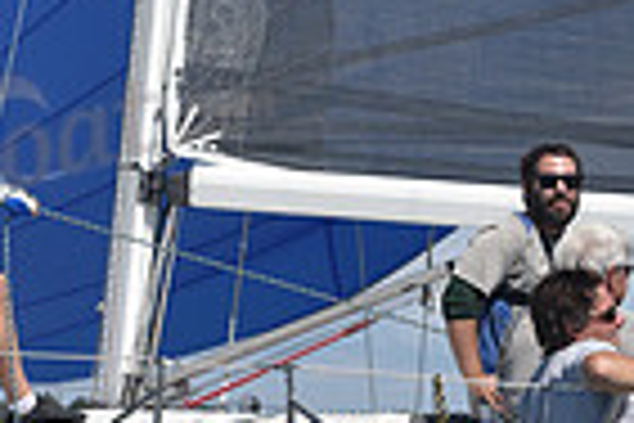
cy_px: 340
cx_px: 513
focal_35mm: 287
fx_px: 5054
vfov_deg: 4.8
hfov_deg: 7.2
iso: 250
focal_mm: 70
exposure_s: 1/1600
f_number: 5
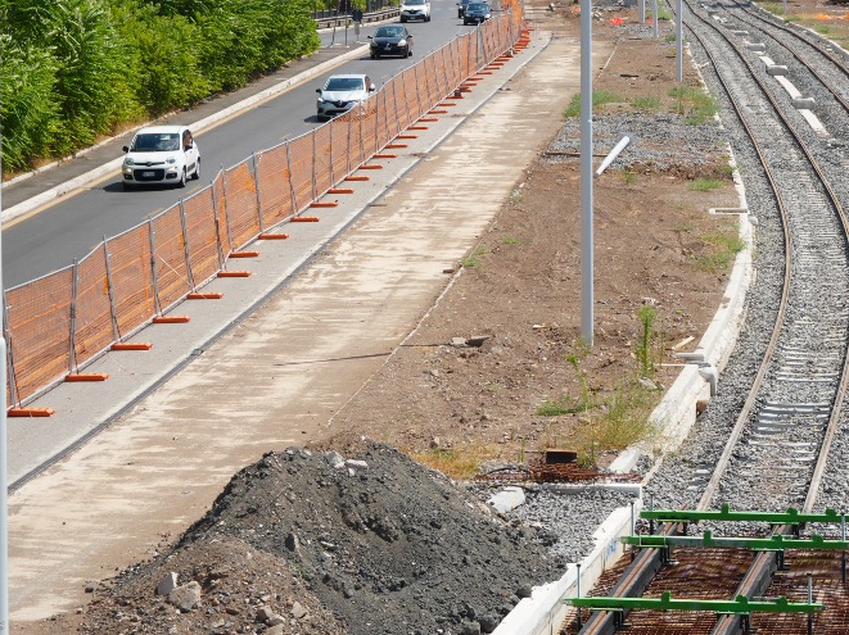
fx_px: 3211
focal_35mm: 131
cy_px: 158
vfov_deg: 11.3
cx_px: 764
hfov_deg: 14.9
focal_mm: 50
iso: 100
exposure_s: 1/160
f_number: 11
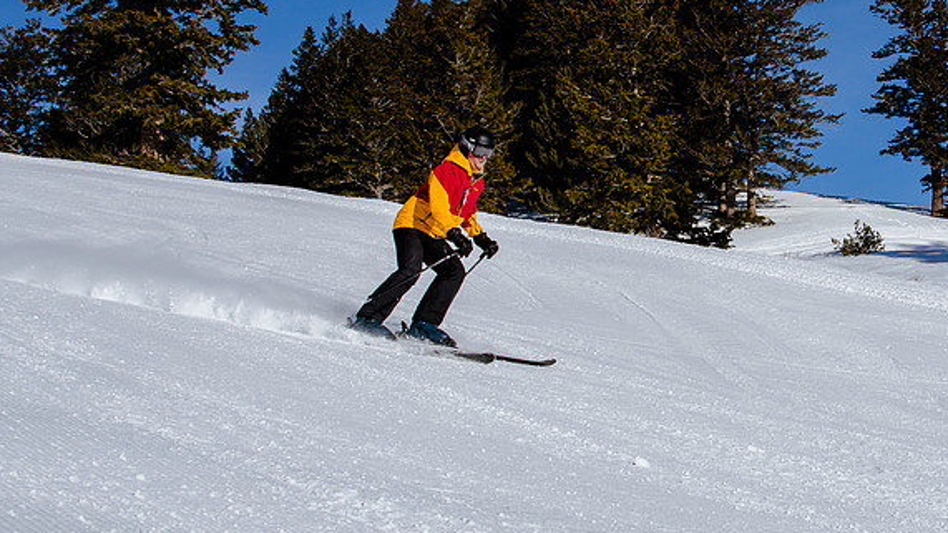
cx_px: 741
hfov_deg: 26.7
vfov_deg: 15.5
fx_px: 1960
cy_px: 203
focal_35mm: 78
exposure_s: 1/1000
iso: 160
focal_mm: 30
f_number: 9
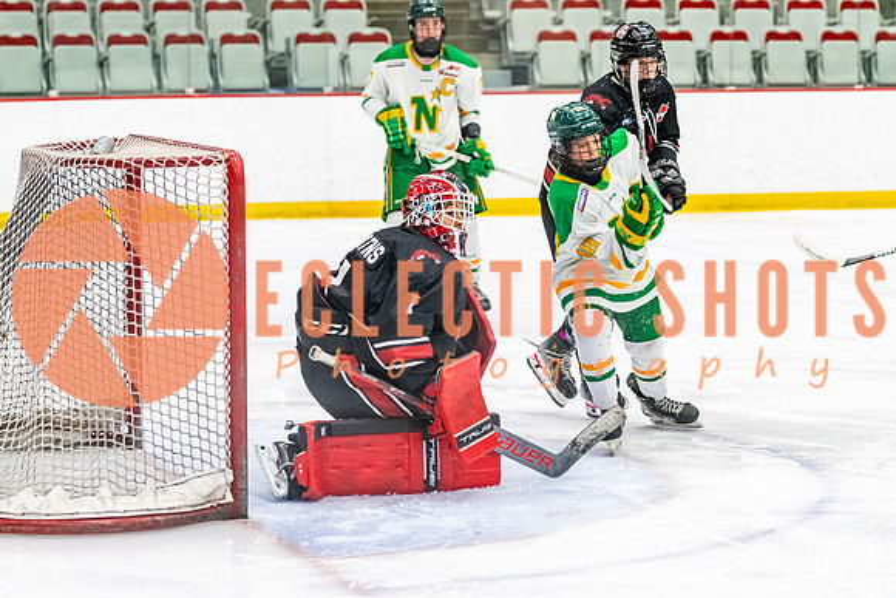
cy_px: 308
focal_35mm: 135
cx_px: 438
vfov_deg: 10.2
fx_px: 3356
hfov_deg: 15.2
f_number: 2.8
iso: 4000
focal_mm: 90
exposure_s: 1/640
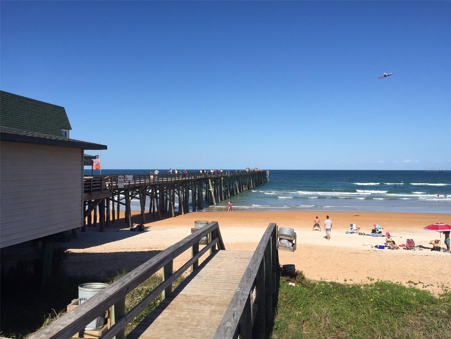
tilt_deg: +0.2
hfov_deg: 61.7
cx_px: 226
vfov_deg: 48.2
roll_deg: -0.8
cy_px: 170
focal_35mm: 29
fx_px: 378
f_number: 2.2
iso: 32
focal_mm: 4.15
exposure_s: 1/2475
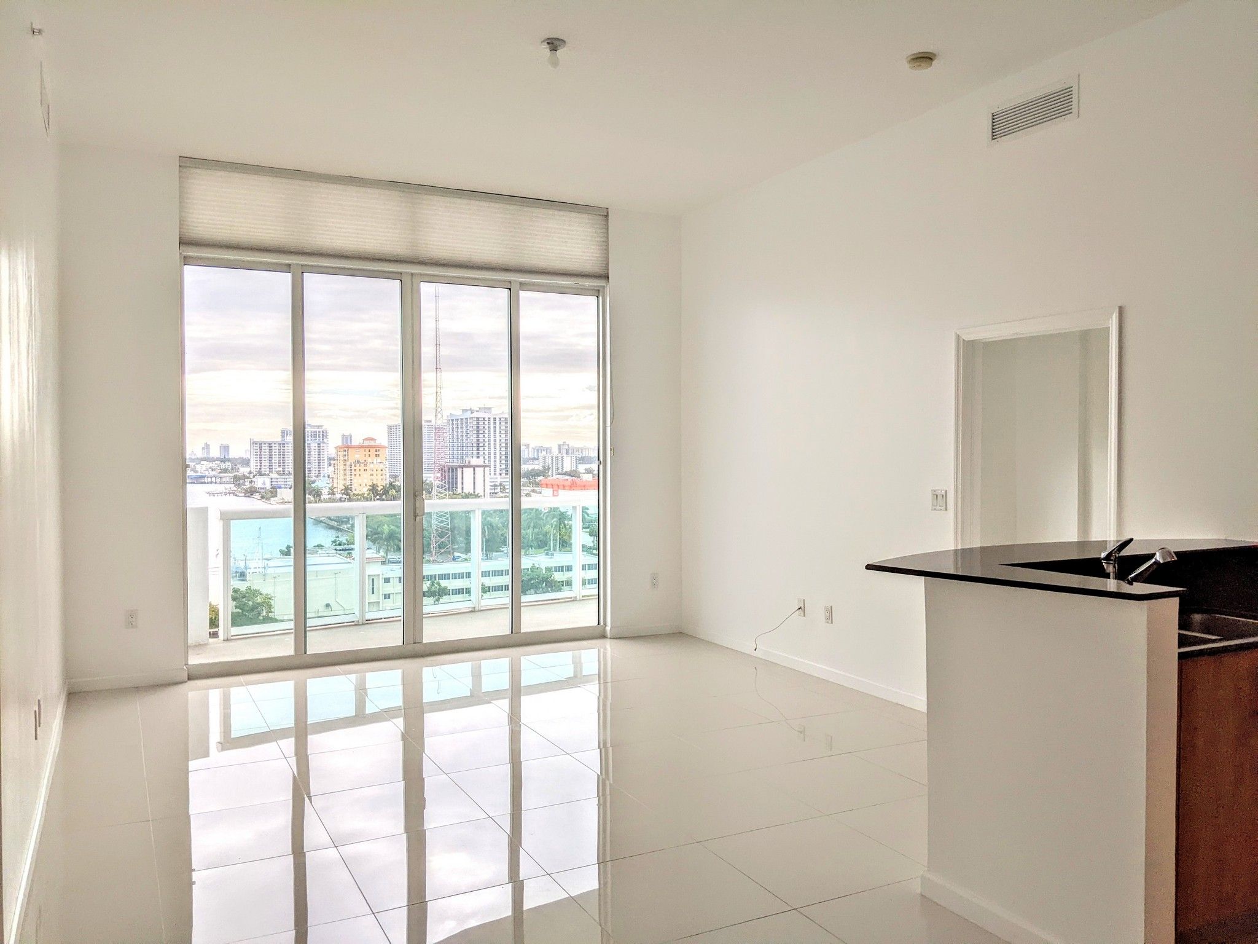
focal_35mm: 27
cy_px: 472
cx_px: 629
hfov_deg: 65.3
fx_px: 981
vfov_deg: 51.4
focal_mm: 4.44
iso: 62
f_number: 1.8
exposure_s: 1/1957
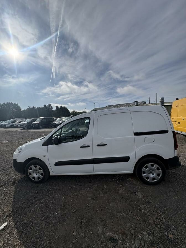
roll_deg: +3.6
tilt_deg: +3.4
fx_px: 100
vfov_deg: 102.1
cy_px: 124
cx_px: 93
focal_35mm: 14
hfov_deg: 85.7
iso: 50
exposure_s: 1/5263
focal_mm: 2.22
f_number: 2.2
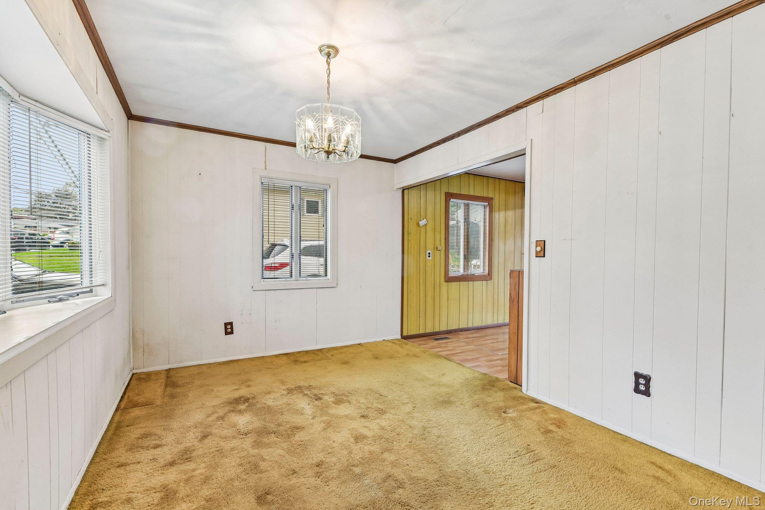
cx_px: 382
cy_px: 255
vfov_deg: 73.7
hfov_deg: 96.7
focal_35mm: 16
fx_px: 340
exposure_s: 1/4
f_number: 9
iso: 250
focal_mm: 16
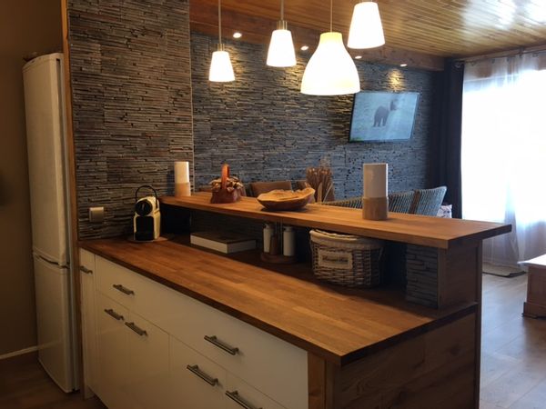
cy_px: 204
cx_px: 273
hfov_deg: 61.7
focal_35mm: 29
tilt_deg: -6.0
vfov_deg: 48.2
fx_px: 457
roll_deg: +0.8
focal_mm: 4.15
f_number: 2.2
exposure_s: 1/17
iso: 32
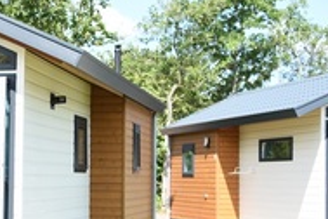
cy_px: 153
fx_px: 847
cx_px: -31
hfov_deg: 20.9
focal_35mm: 93
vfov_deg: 14.7
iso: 100
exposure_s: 1/500
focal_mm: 26
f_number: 3.5
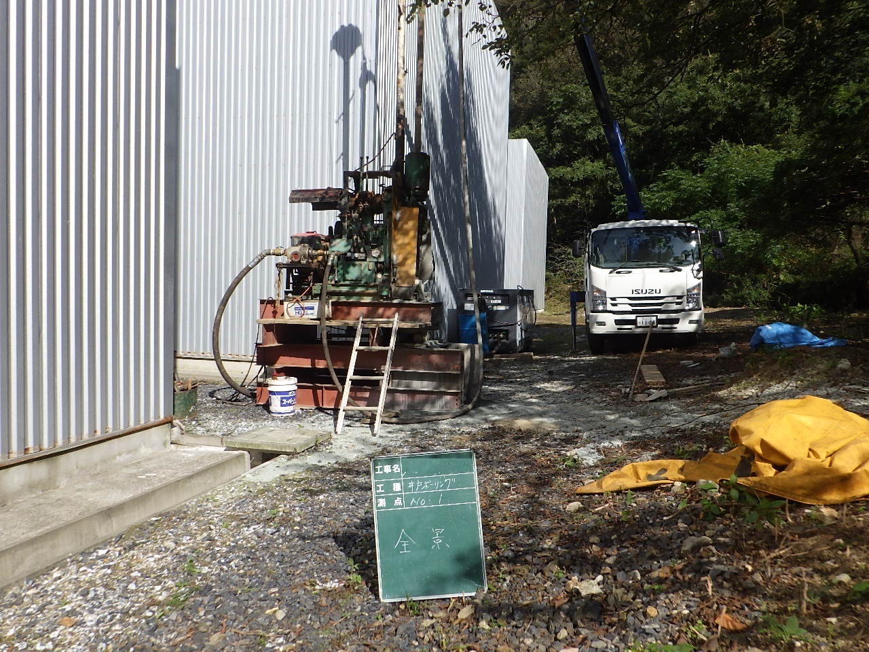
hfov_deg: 63.4
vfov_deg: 49.7
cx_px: 434
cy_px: 326
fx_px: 703
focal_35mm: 28
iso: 125
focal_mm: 5
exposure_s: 1/1000
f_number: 4.2
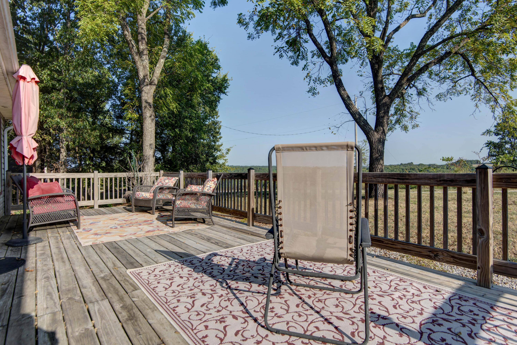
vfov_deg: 67.4
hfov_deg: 90.0
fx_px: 259
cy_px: 172
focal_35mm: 18
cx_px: 258
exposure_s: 1/350
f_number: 6.7
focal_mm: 18
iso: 100
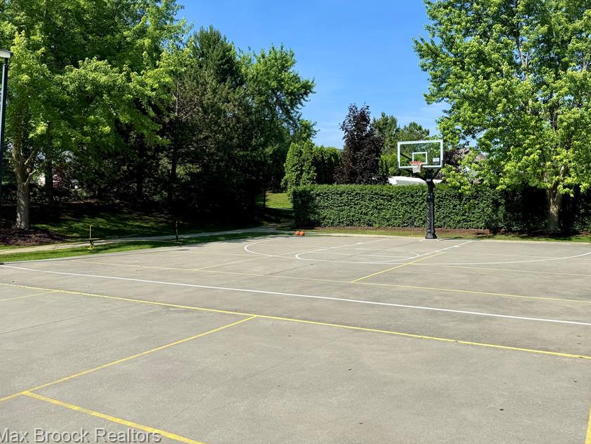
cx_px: 348
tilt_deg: +1.6
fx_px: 495
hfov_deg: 61.2
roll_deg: -0.4
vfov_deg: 48.0
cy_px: 179
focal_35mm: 29
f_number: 1.78
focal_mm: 6.76
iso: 80
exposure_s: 1/4049
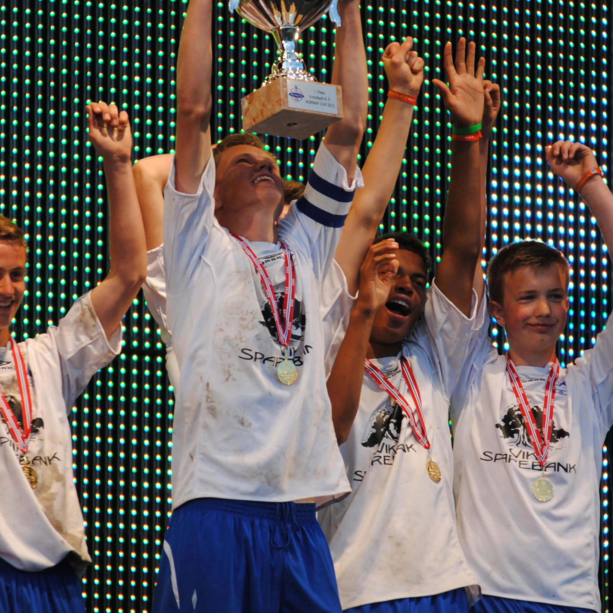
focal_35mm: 315
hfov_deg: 5.6
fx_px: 6311
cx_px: 294
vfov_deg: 5.6
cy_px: 280
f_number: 4.5
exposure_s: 1/200
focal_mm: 110
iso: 200
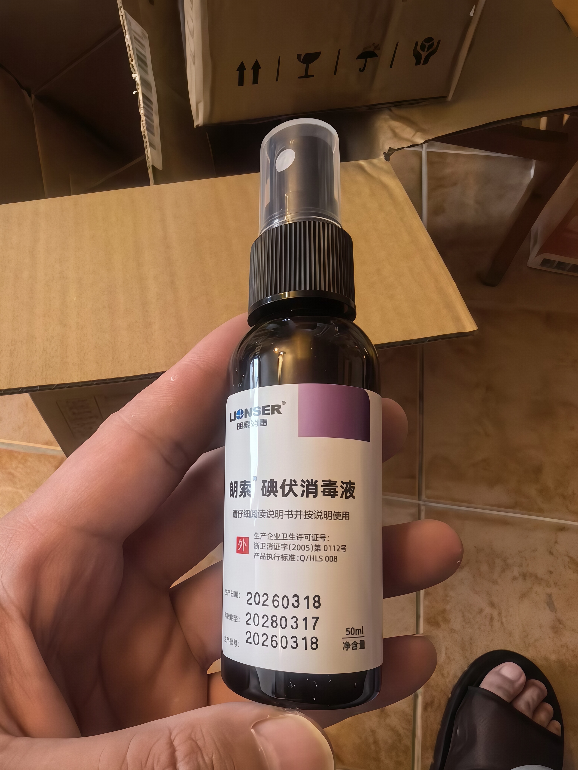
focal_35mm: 24
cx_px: 289
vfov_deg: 71.6
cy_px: 385
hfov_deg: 56.8
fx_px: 534
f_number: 2.2
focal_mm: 1.95
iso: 1600
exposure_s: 1/20
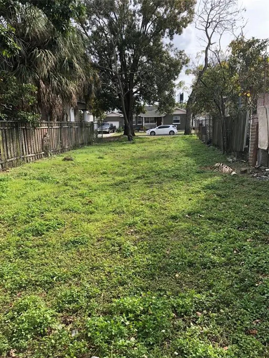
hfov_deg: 49.8
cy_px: 179
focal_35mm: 28
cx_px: 134
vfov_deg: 63.4
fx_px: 290
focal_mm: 4
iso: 20
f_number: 1.8
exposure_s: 1/546
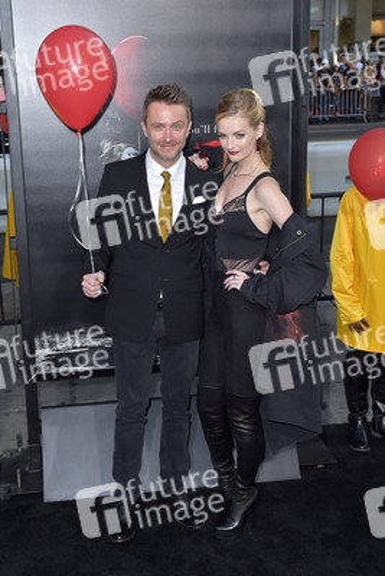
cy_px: 288
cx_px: 192
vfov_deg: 39.6
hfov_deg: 27.0
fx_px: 801
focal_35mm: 50
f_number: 6.3
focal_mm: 50
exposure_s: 1/250
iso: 640
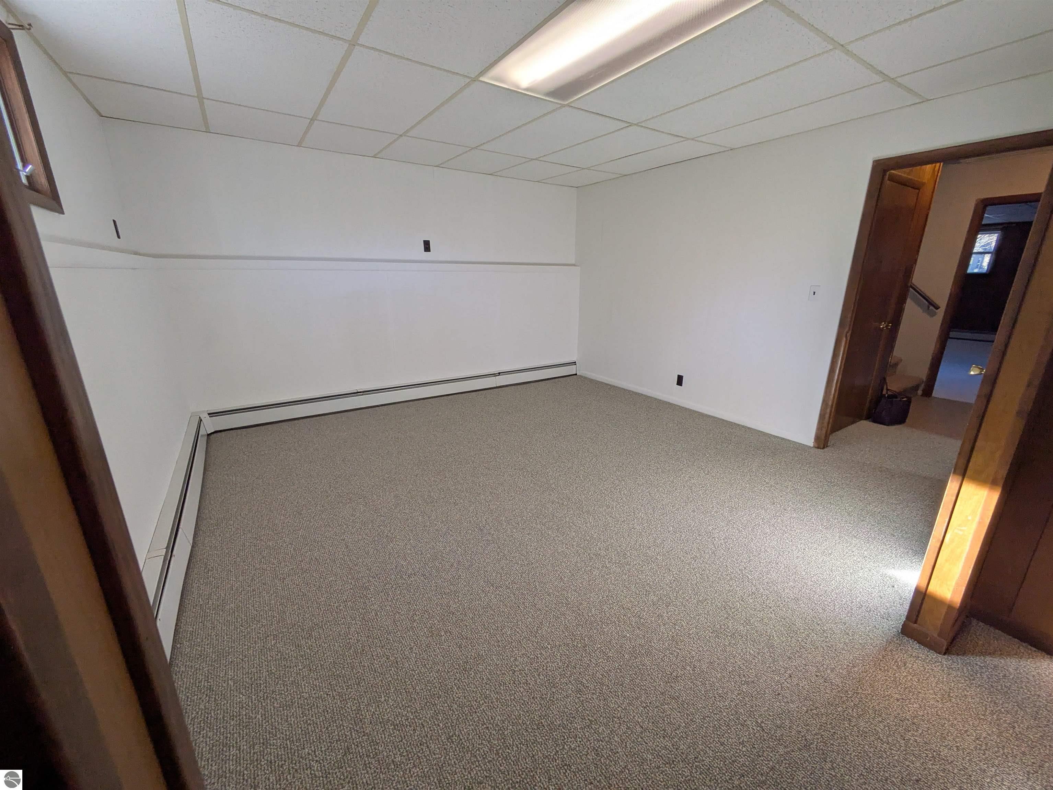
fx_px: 426
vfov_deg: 85.7
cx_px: 526
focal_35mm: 14
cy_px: 395
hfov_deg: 102.0
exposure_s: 1/120
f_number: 2.2
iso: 69
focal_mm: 1.83
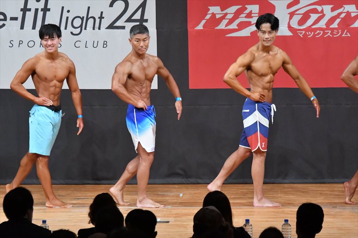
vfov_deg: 5.1
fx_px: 2684
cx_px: 179
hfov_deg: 7.6
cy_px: 119
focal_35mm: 270
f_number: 5.6
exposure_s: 1/400
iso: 9000
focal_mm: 180
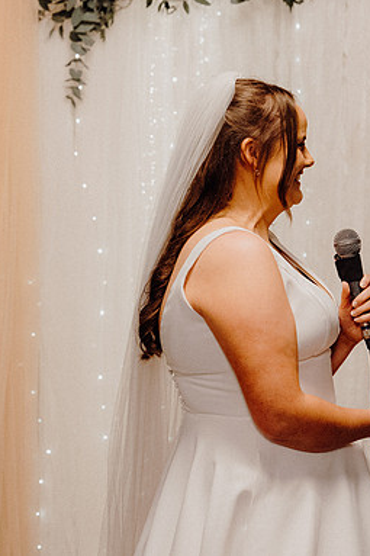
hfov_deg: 12.3
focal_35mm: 109
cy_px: 277
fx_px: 1682
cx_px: 414
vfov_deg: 18.8
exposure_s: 1/160
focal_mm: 48
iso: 3200
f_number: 3.5
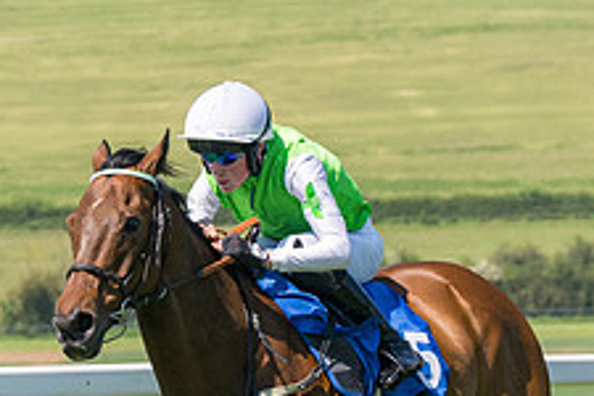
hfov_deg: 4.6
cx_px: 248
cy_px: 406
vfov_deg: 3.1
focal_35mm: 447
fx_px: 7375
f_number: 5
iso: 400
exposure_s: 1/3200
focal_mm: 98
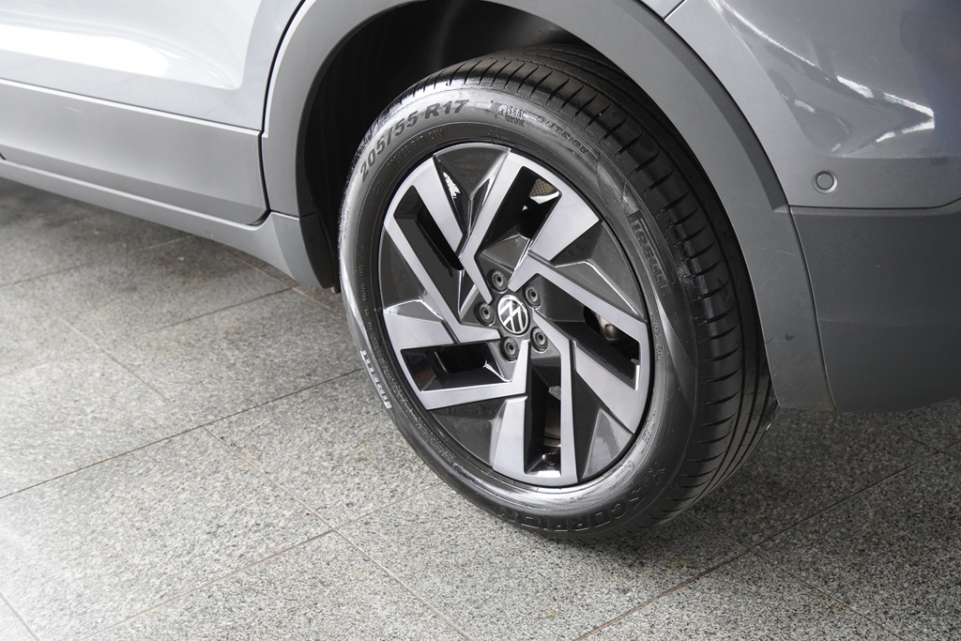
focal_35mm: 51
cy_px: 320
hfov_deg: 38.9
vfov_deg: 26.5
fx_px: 1362
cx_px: 480
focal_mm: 34
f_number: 4
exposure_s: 1/160
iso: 800
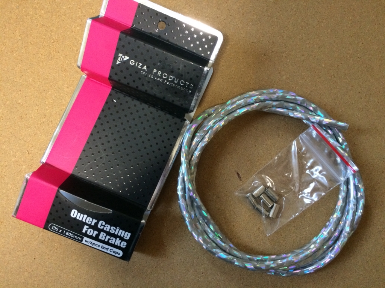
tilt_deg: -84.2
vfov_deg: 48.2
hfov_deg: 61.7
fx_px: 323
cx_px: 192
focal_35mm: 29
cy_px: 144
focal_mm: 4.15
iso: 320
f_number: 2.2
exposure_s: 1/30
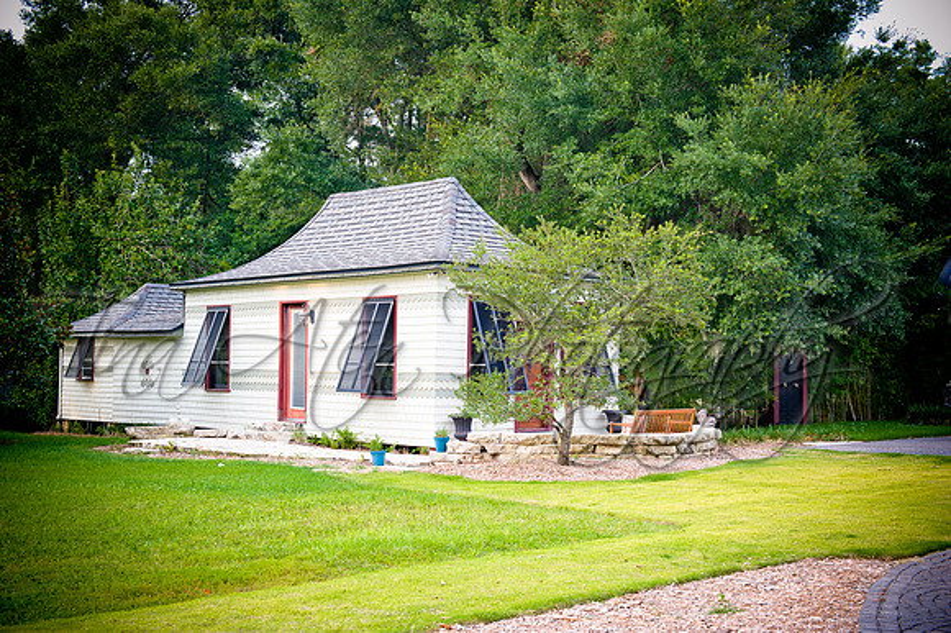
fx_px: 1188
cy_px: 316
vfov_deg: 29.8
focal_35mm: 45
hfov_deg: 43.6
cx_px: 476
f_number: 11
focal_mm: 45
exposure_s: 1/10
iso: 200
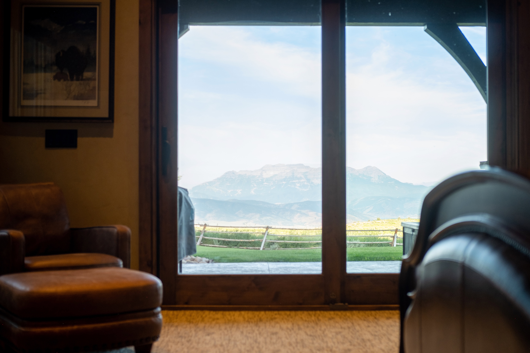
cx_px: 265
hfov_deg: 37.5
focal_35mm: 53
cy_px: 176
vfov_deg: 25.5
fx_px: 780
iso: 200
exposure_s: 1/200
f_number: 2.8
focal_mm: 35
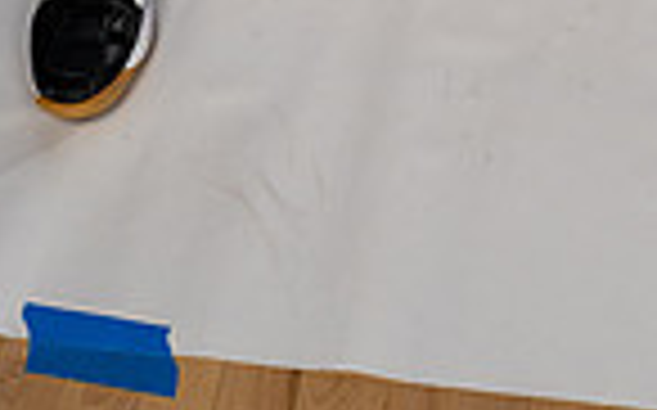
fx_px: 1574
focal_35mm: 88
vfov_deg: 11.9
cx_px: 486
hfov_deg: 23.4
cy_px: -577
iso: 200
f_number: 7.1
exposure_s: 1/250
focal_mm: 28
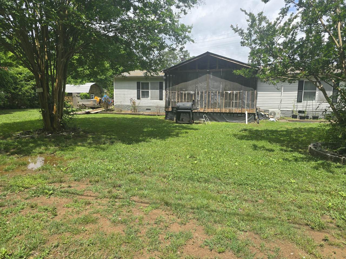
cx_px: 173
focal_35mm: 23
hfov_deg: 73.9
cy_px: 130
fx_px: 230
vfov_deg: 58.9
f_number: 1.7
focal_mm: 6.3
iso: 12
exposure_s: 1/591
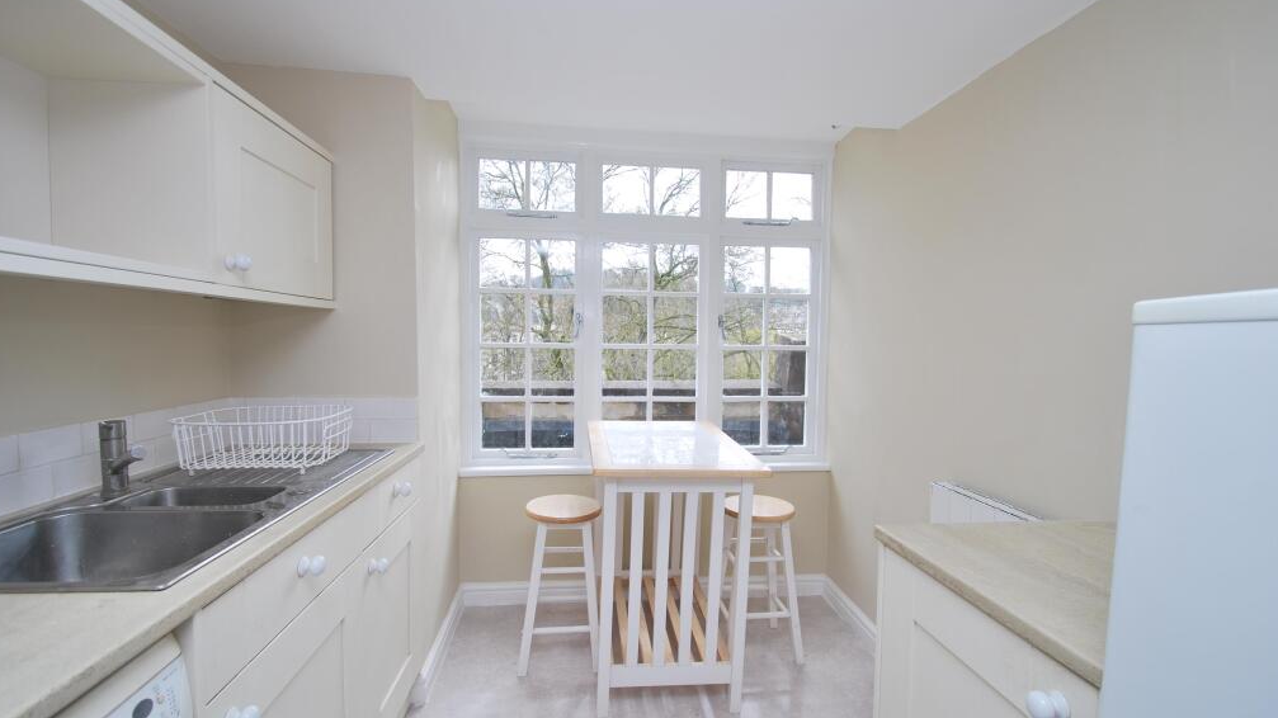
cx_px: 638
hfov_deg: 99.4
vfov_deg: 67.1
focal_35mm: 16
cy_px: 362
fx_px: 542
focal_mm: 10
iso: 110
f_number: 5.6
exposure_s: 1/125
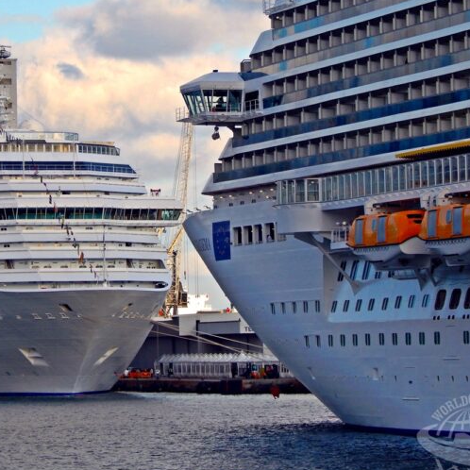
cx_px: 189
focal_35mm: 221
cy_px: 225
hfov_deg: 7.9
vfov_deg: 7.9
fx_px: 3395
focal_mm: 28.7
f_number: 5.1
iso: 125
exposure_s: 1/500
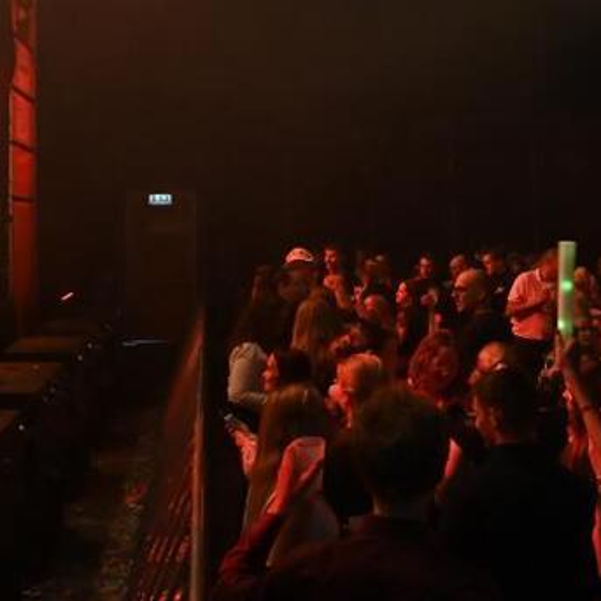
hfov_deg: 29.0
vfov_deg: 28.3
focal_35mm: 59
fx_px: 1159
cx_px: 238
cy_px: 99
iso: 8000
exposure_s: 1/125
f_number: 13
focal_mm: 24
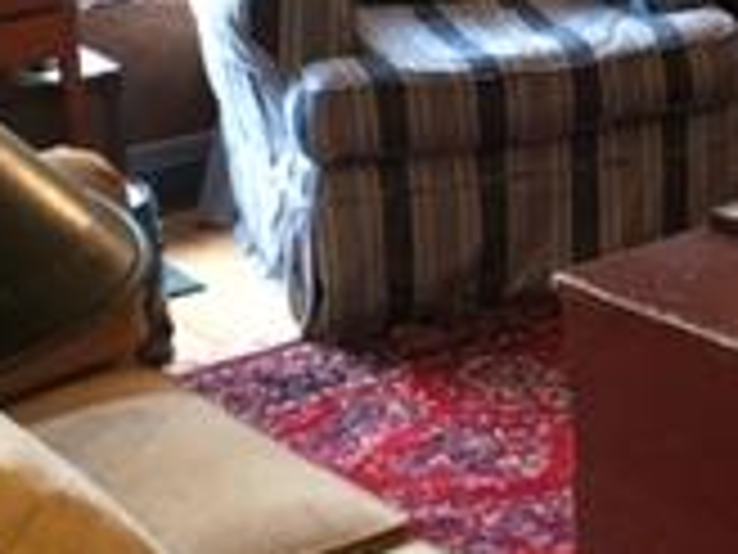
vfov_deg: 12.9
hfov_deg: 16.3
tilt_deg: -11.0
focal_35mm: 113
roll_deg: +0.8
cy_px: -45
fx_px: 2409
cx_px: 1026
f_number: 2.2
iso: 200
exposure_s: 1/30
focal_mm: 4.15
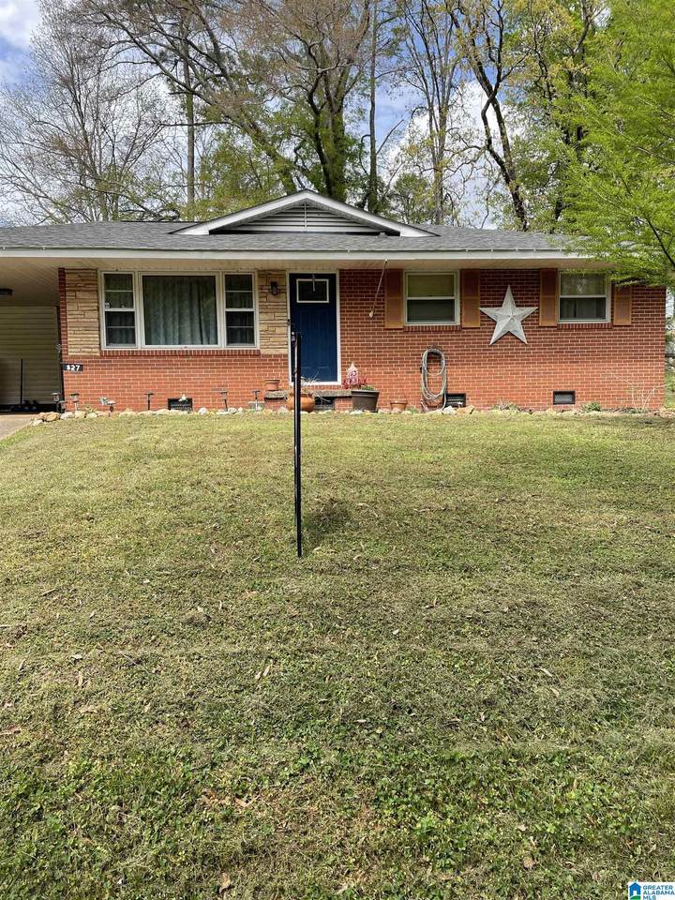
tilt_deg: -3.8
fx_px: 676
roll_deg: +2.7
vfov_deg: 67.3
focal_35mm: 26
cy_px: 450
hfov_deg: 53.1
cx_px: 338
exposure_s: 1/1335
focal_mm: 4.2
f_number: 1.6
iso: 32
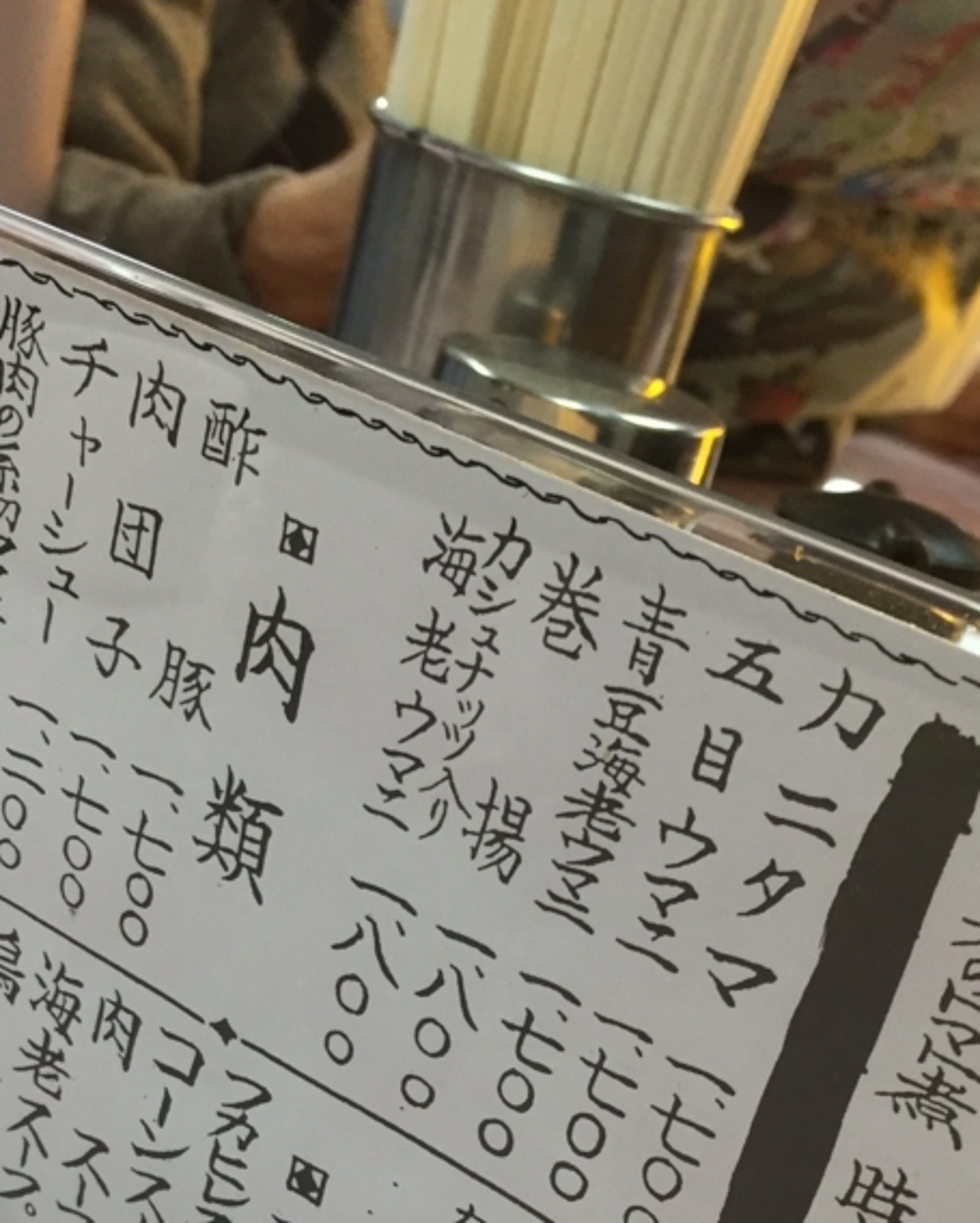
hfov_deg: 29.6
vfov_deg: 35.0
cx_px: 392
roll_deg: -17.1
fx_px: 1848
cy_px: 1042
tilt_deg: -29.0
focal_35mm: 51
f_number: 2.2
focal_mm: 4.15
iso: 50
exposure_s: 1/30
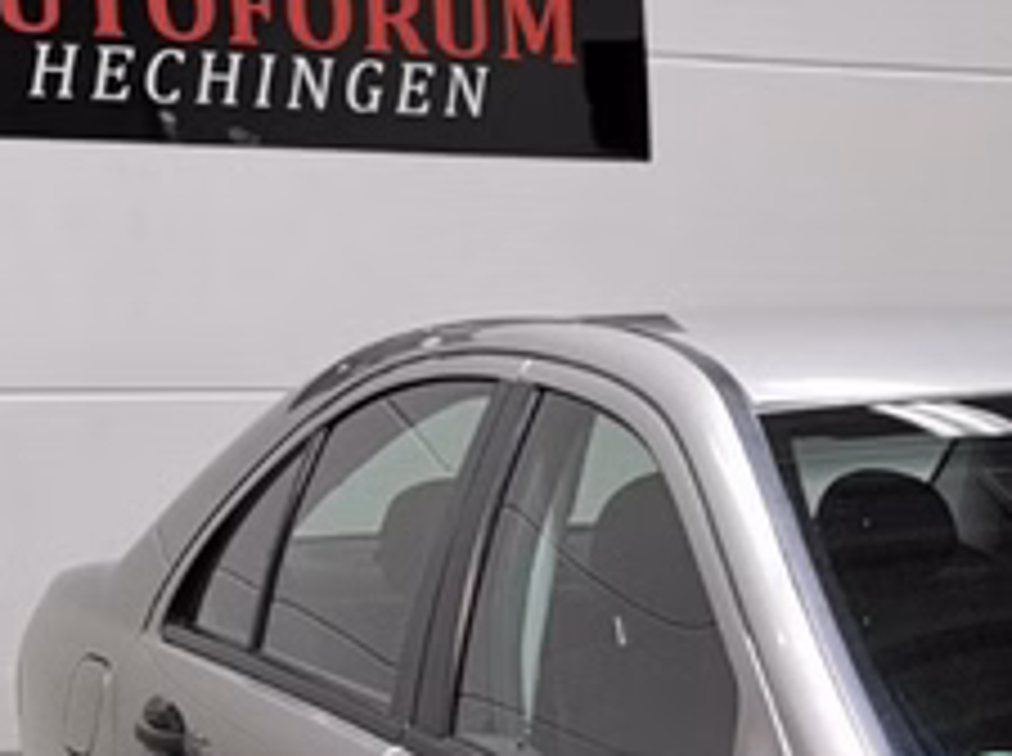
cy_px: 950
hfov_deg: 16.0
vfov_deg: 12.6
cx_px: 1489
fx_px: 3327
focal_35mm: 114
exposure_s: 5
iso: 50
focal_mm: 5.56
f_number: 1.6
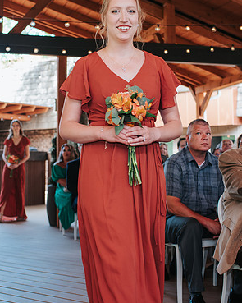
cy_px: 122
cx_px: 113
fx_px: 537
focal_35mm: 60
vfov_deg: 31.4
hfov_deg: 25.4
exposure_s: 1/125
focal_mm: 35
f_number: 3.2
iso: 250
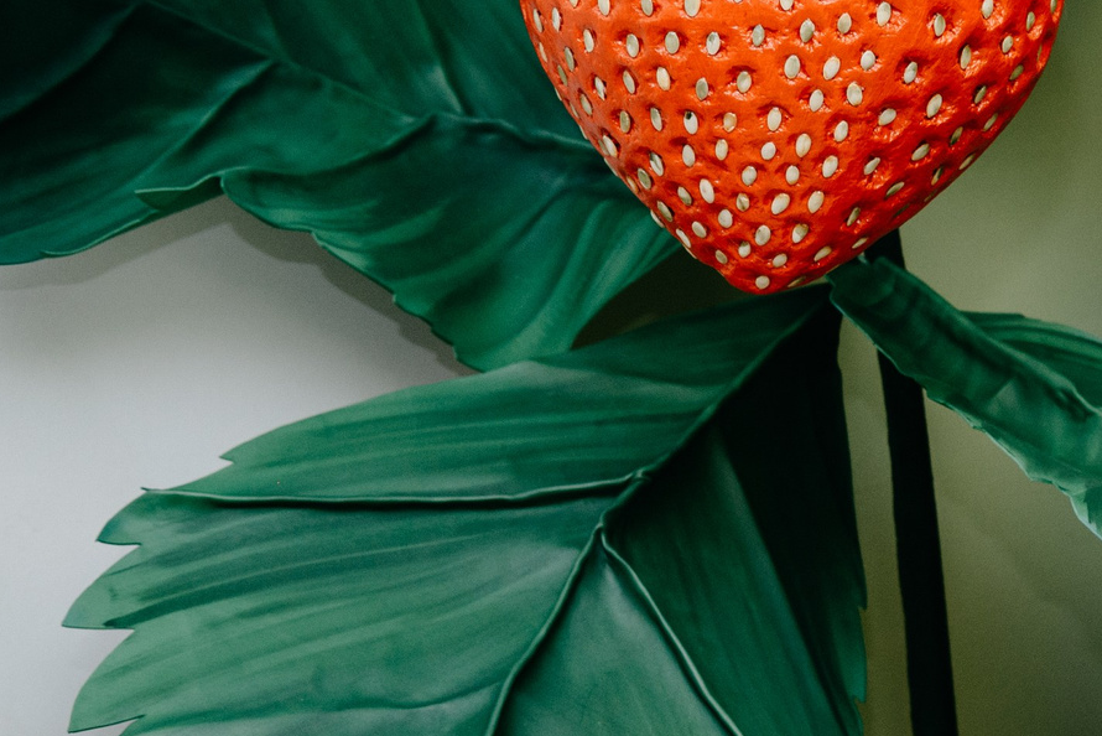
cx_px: 1560
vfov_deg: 11.9
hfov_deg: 16.5
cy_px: 443
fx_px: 3521
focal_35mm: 115
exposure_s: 1/160
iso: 320
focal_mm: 40
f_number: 4
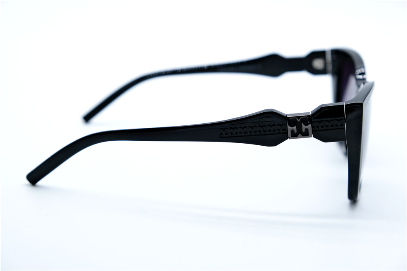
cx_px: 204
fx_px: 780
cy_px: 136
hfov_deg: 29.3
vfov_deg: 19.7
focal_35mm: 69
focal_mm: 46.3
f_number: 5.6
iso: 320
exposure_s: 1/300
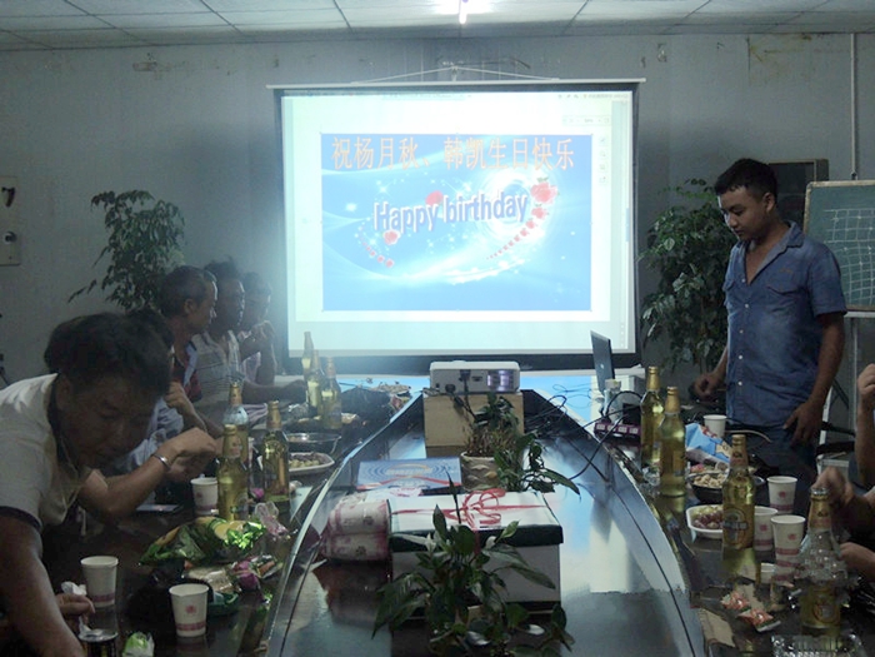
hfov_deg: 32.2
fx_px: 1517
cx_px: 438
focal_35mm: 60
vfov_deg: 24.4
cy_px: 328
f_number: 3.7
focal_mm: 10.7
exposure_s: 1/25
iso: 400
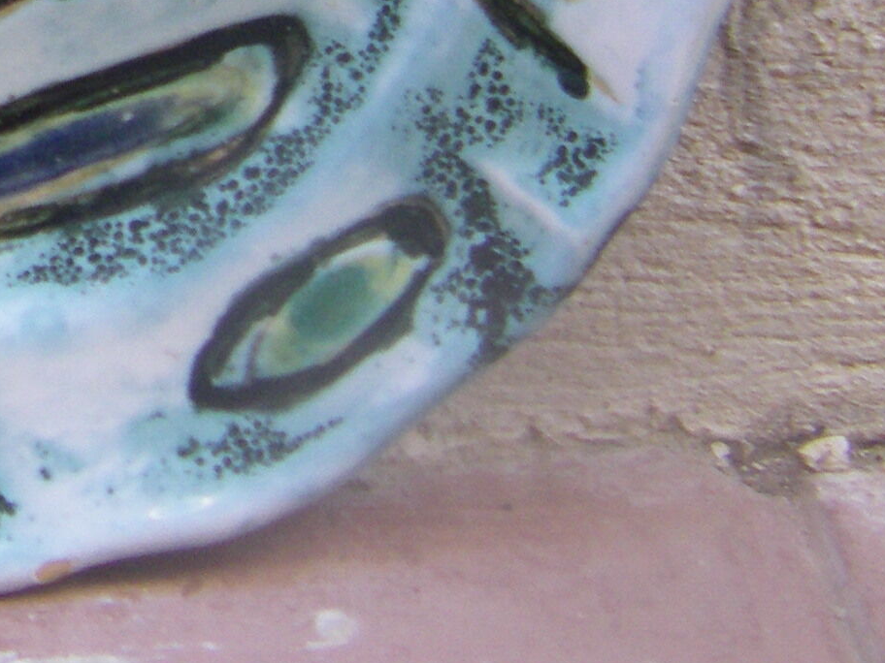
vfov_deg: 10.7
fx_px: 3477
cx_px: -49
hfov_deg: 14.2
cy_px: -169
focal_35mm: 136
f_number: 3.5
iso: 160
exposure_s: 1/50
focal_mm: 6.3
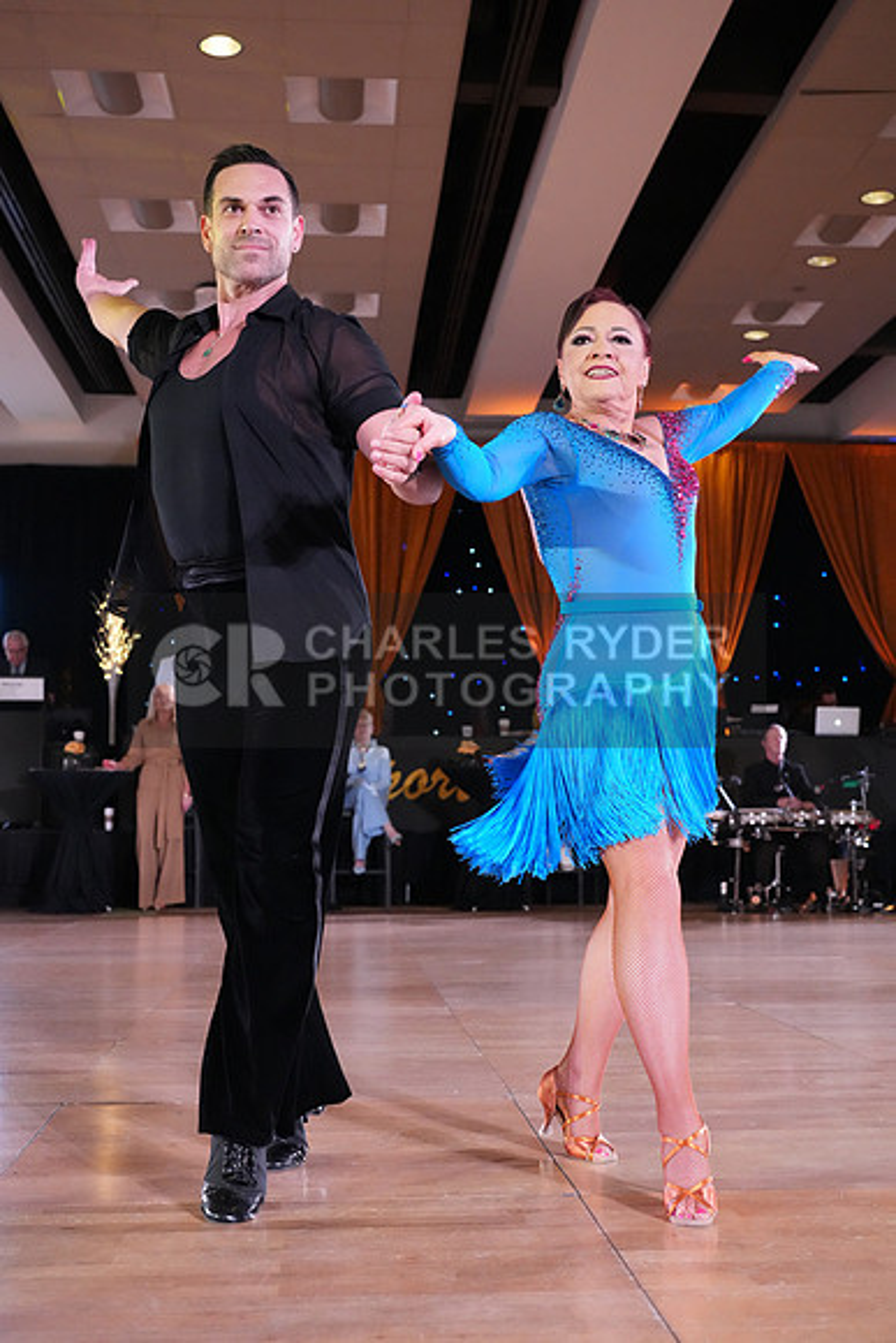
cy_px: 672
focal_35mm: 43
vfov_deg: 45.4
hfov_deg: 31.2
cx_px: 448
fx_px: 1604
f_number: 5
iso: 8000
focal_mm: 43
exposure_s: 1/400
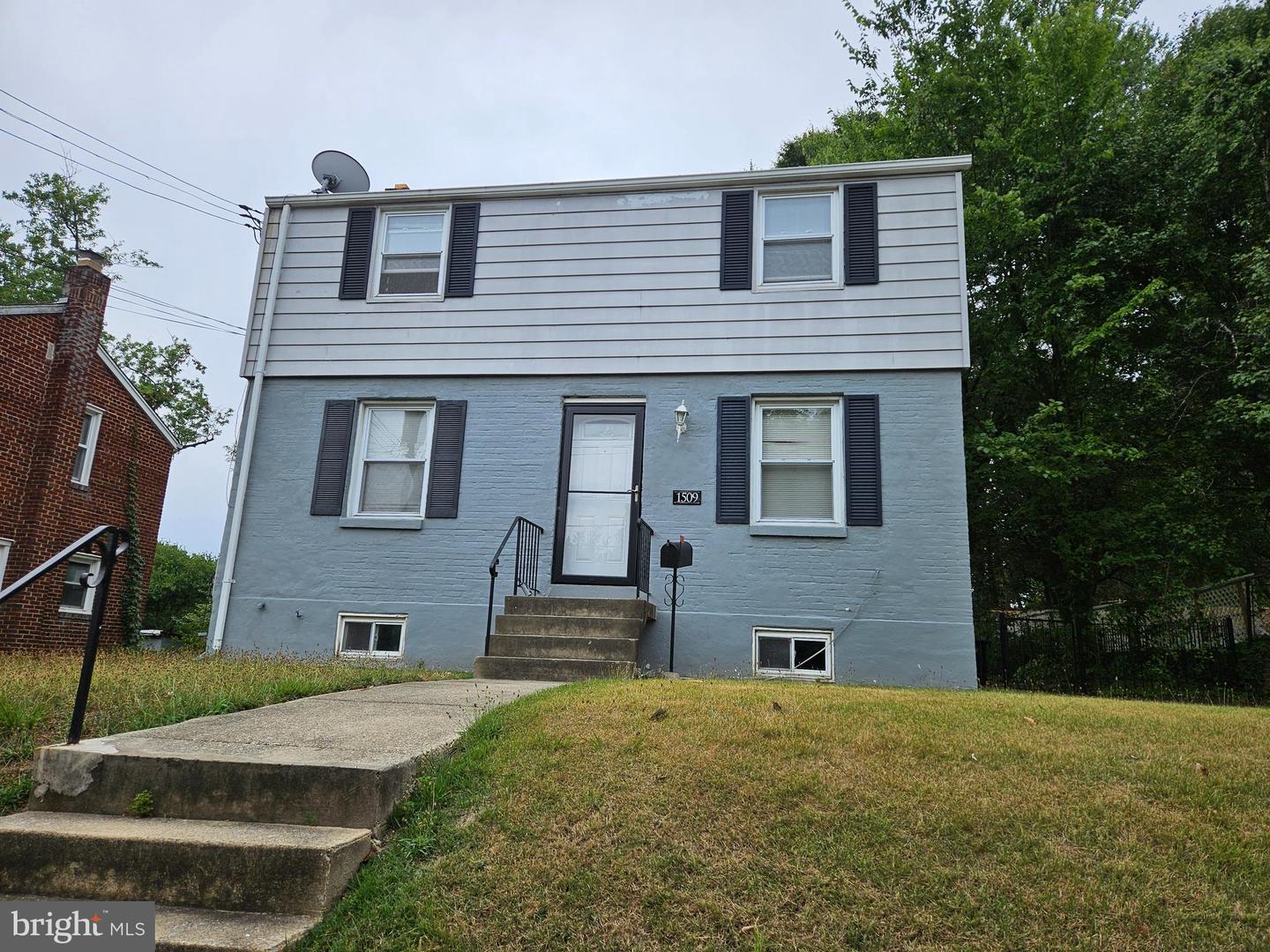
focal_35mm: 23
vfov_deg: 58.9
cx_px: 635
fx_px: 844
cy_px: 476
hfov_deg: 73.9
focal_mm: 5.4
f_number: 1.8
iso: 25
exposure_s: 1/1339
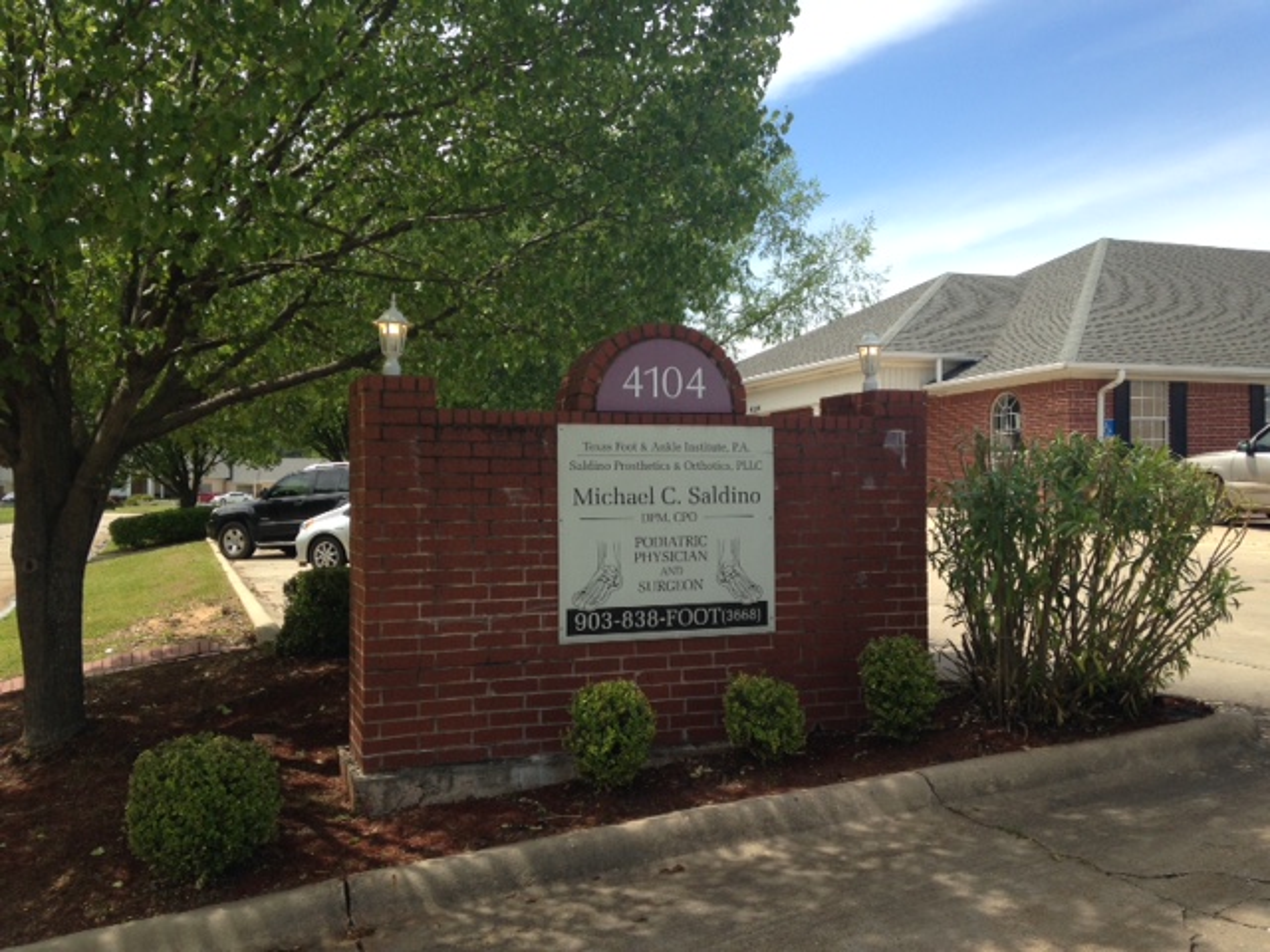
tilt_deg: +1.5
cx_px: 635
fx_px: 1211
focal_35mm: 33
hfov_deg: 55.4
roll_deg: -0.2
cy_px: 476
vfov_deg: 42.9
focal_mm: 4.12
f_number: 2.4
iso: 50
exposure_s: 1/861
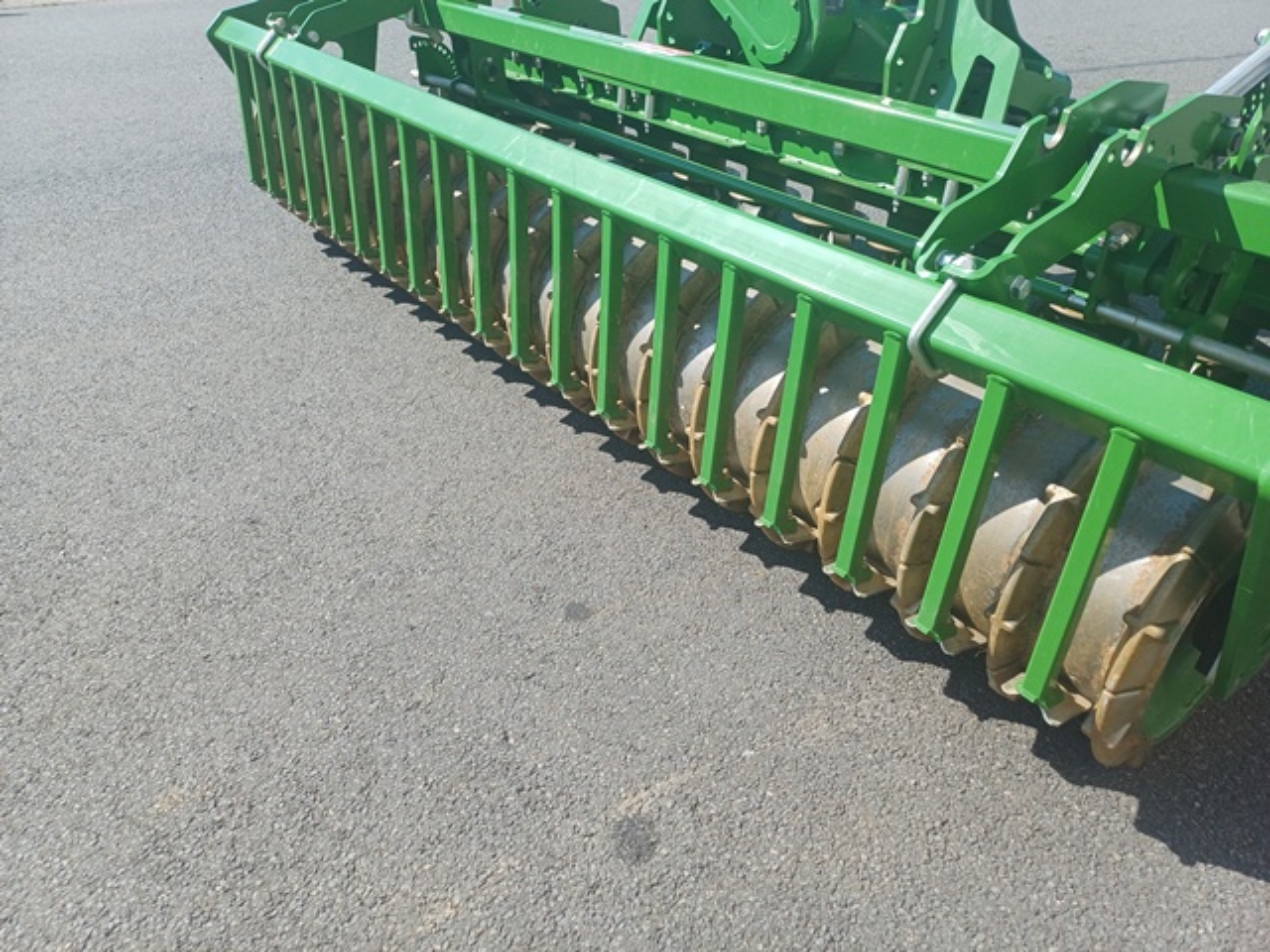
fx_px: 917
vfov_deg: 54.9
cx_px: 635
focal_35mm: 25
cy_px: 476
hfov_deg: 69.4
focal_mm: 4.65
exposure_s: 1/597
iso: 50
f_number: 1.8
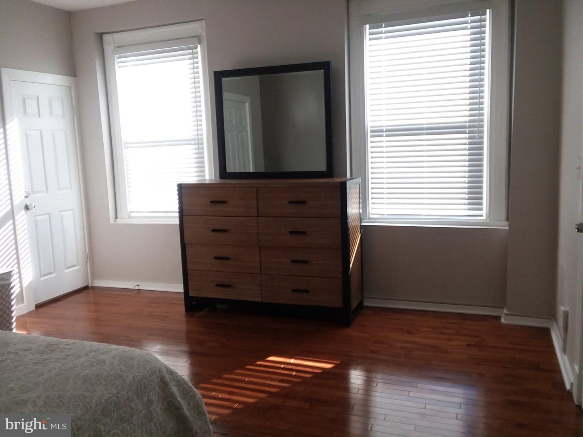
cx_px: 292
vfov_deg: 48.3
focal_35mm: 29
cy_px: 218
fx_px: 489
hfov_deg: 61.6
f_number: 1.9
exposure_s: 1/120
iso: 64
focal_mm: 2.47
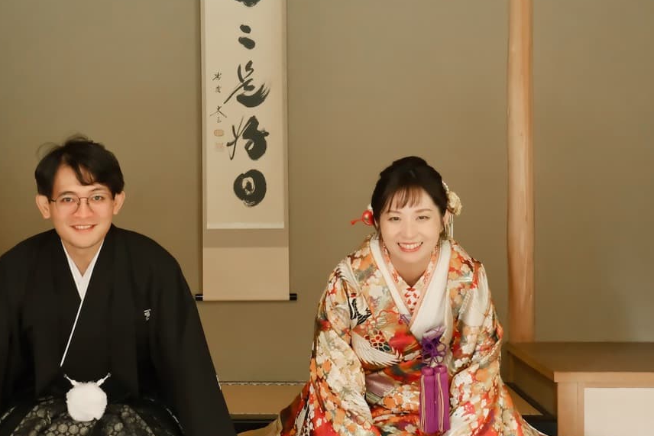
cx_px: 222
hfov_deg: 27.2
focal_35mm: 74
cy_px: 209
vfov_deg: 18.4
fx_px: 1344
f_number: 5.6
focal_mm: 29.2
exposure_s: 1/30
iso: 3200
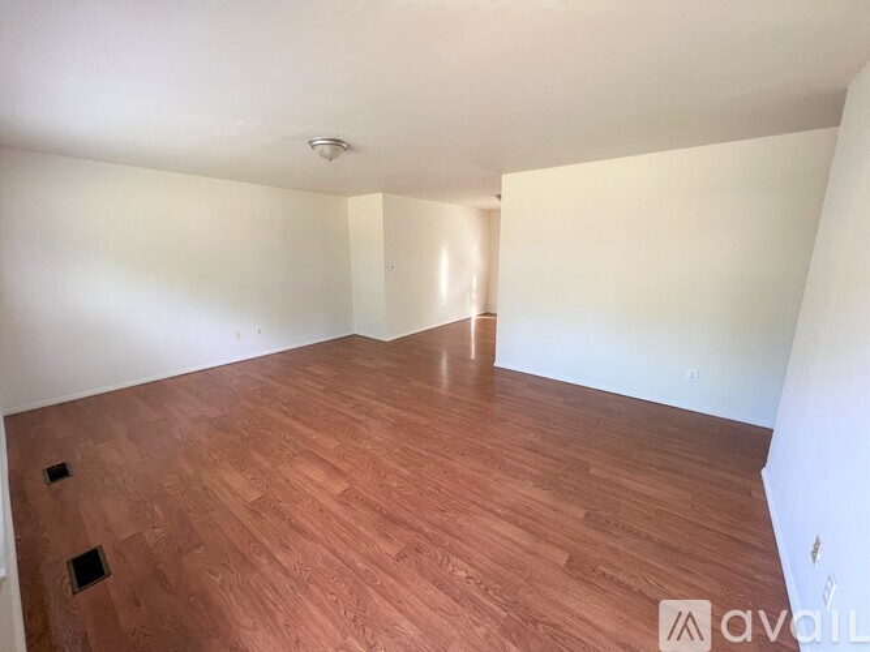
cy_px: 326
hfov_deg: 106.2
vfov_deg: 89.9
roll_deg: -0.2
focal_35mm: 13
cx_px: 435
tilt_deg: -12.7
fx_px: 327
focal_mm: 1.57
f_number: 1.8
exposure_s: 1/99
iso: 160
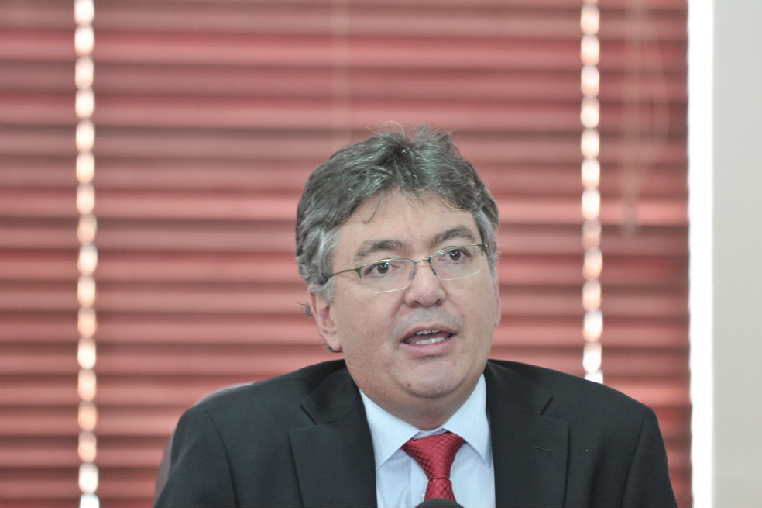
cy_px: 254
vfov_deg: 4.6
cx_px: 381
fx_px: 6347
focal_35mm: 300
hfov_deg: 6.9
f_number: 2.8
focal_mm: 200
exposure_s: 1/40
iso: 800
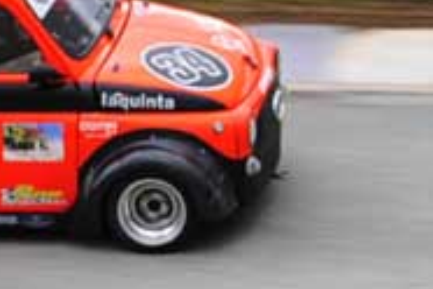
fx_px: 2589
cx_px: -68
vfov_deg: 6.4
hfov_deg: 9.4
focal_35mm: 215
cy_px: 96
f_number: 6.3
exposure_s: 1/160
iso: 100
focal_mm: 55
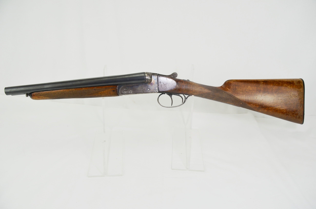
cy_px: 104
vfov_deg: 47.7
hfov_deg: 67.5
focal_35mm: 27
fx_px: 237
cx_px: 158
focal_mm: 18
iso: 200
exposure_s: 1/160
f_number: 6.3
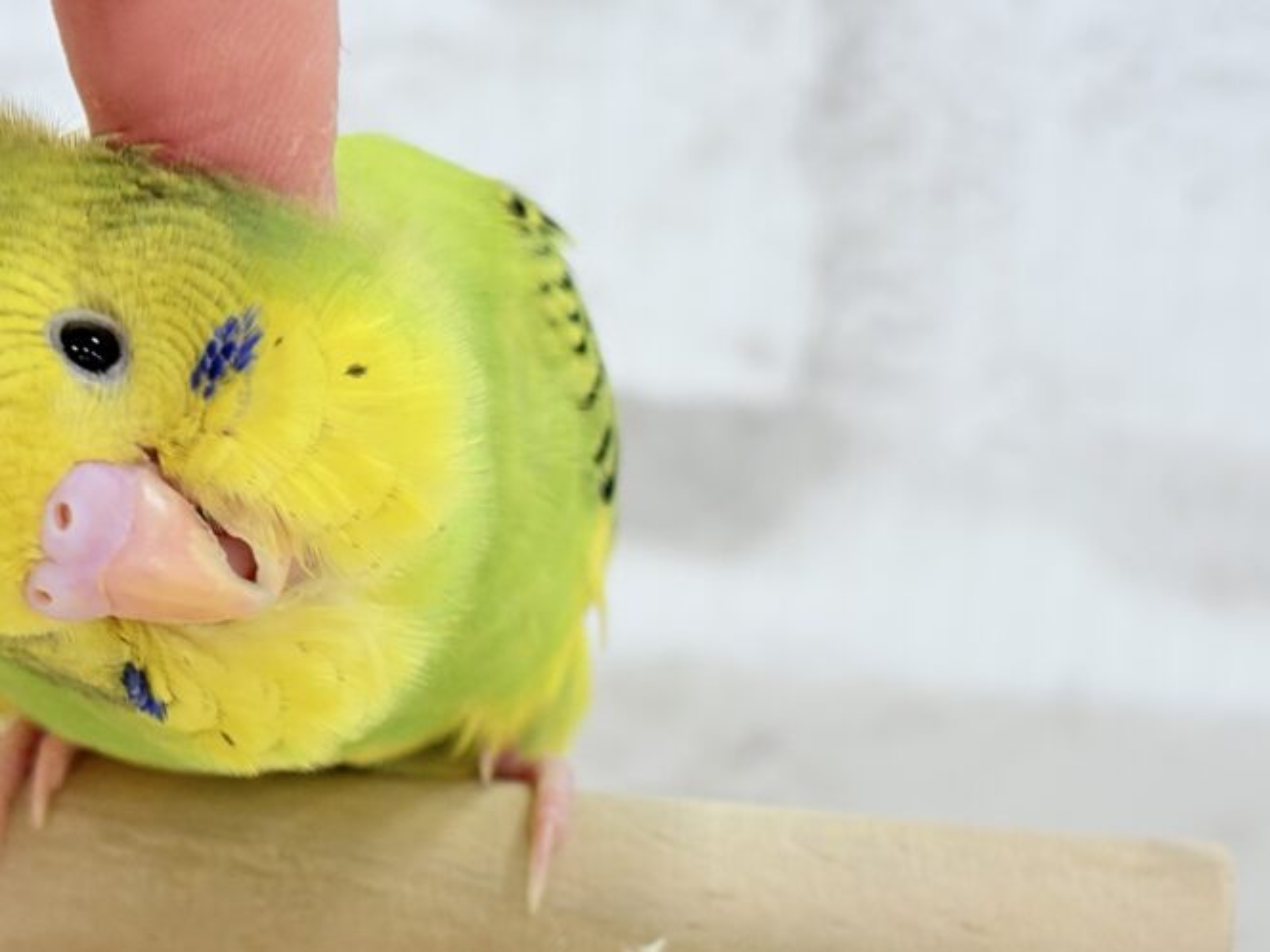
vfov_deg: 15.6
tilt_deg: -9.3
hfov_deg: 20.8
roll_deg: -3.9
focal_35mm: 94
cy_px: 723
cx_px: 444
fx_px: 3449
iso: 64
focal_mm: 5.96
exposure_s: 1/100
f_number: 1.6
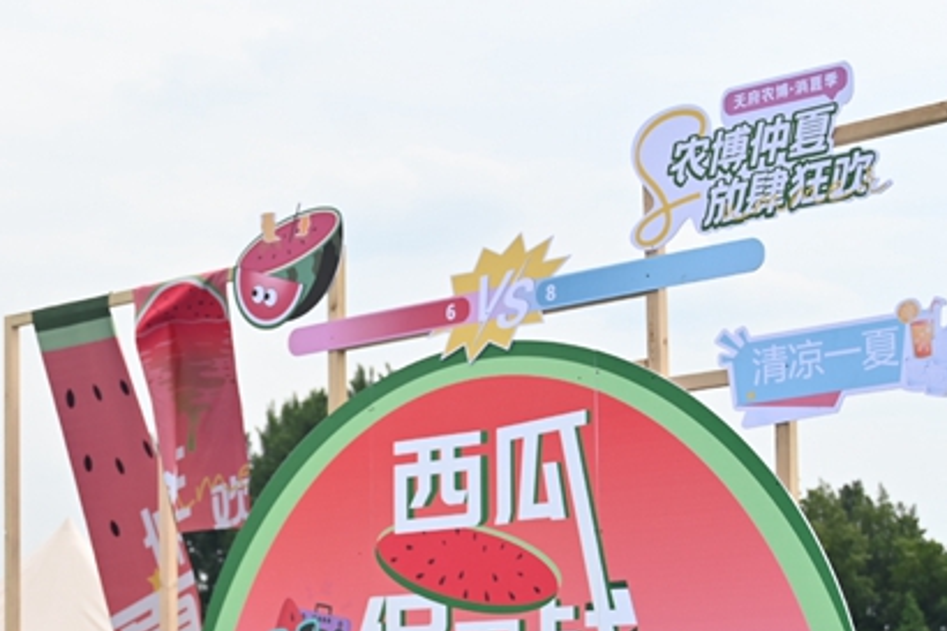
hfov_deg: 23.7
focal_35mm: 83
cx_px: 55
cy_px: 625
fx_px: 2182
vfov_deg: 16.1
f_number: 4
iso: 100
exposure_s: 1/1000
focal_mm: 41
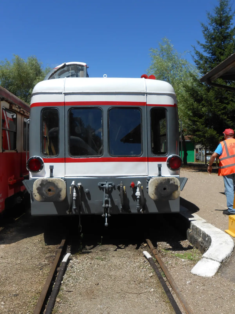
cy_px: 157
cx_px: 118
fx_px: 308
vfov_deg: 53.9
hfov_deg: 41.8
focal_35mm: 34
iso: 80
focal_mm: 6
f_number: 3.9
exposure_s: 1/1000
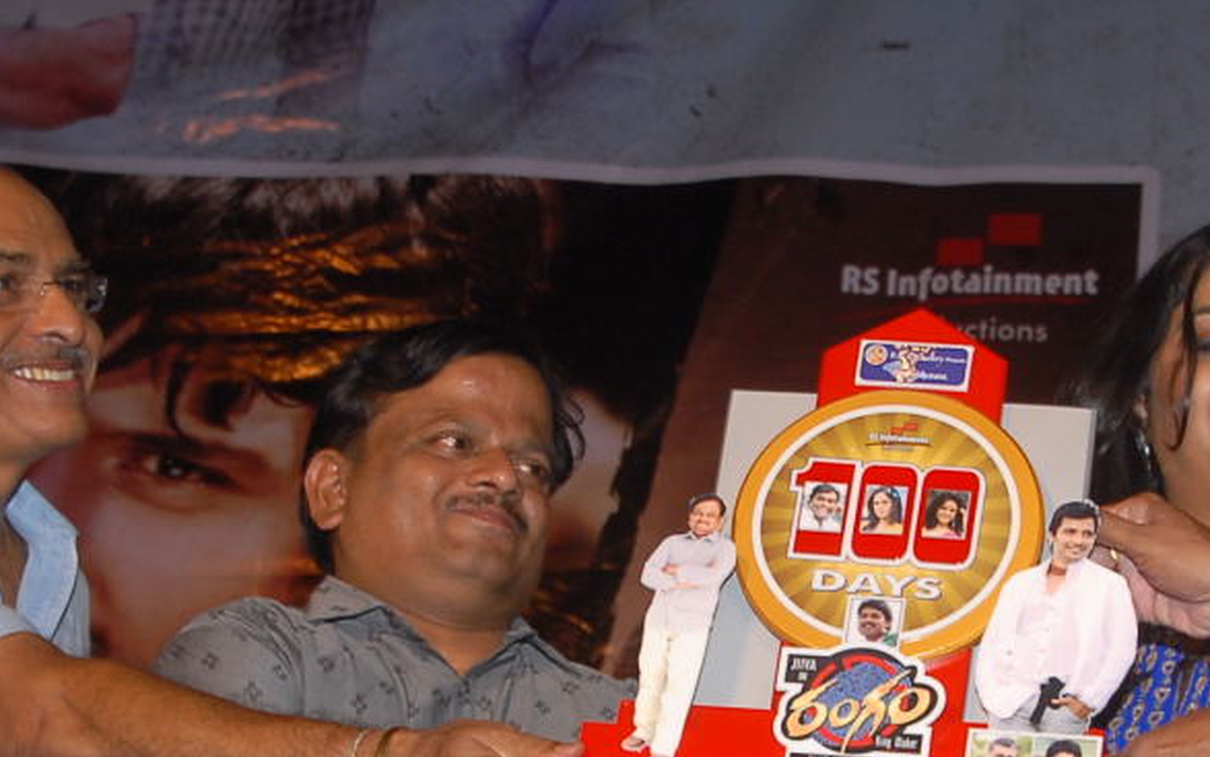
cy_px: 611
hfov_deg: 17.8
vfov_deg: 11.2
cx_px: 769
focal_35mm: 117
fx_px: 3859
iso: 320
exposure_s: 1/125
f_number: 6.3
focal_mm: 28
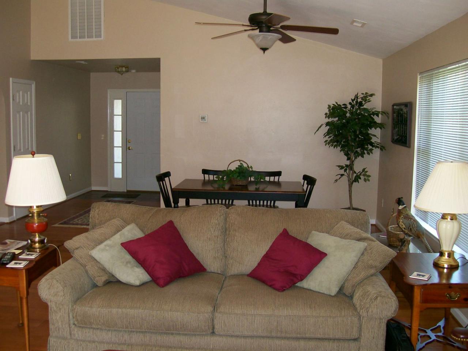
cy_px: 176
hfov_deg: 51.4
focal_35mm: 36
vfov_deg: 39.7
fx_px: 487
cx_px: 234
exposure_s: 1/64
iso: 80
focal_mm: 6
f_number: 2.7
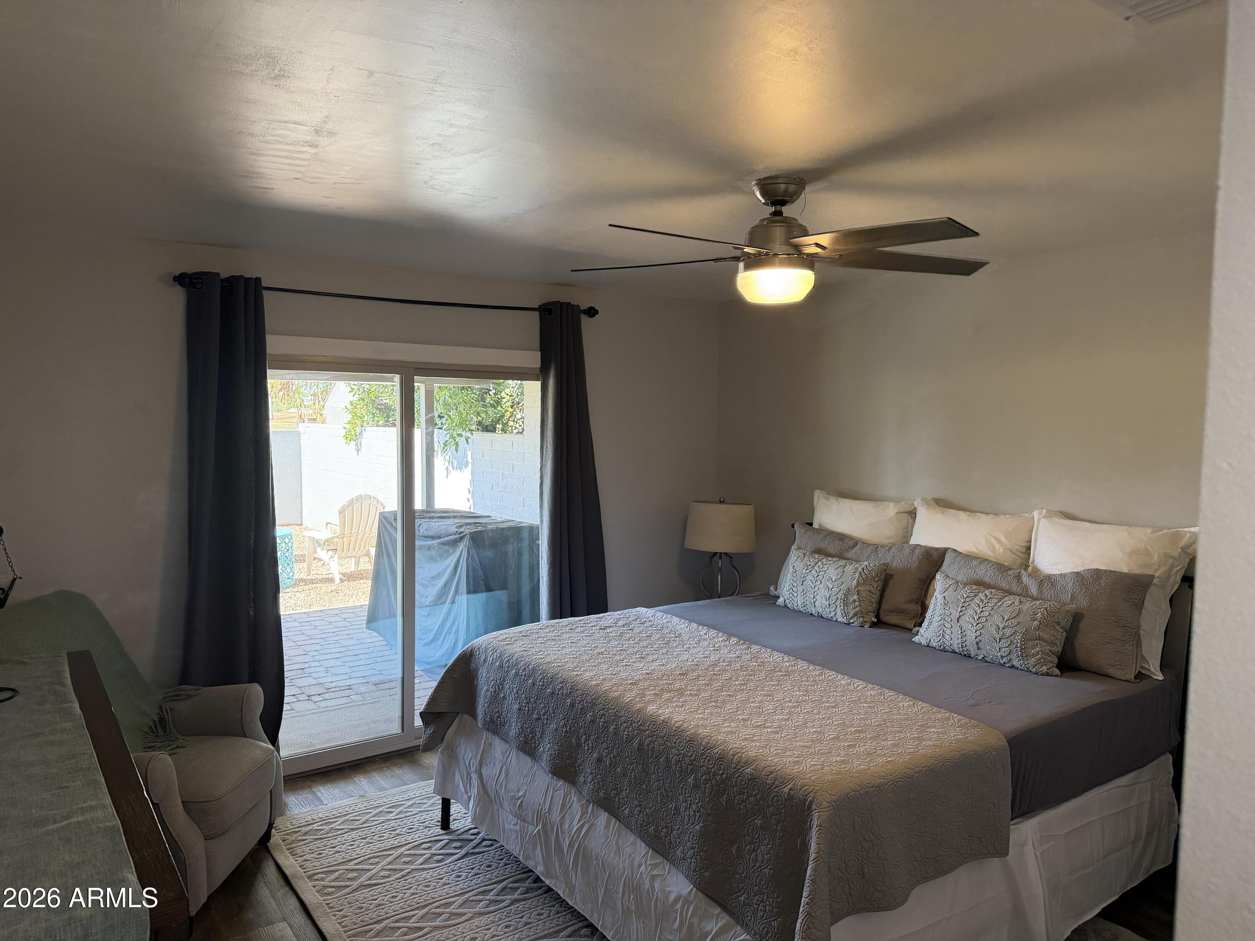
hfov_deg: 71.6
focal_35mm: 24
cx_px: 628
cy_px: 470
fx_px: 870
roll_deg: -0.4
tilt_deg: -4.8
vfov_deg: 56.8
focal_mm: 6.76
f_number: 1.78
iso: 320
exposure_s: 1/120
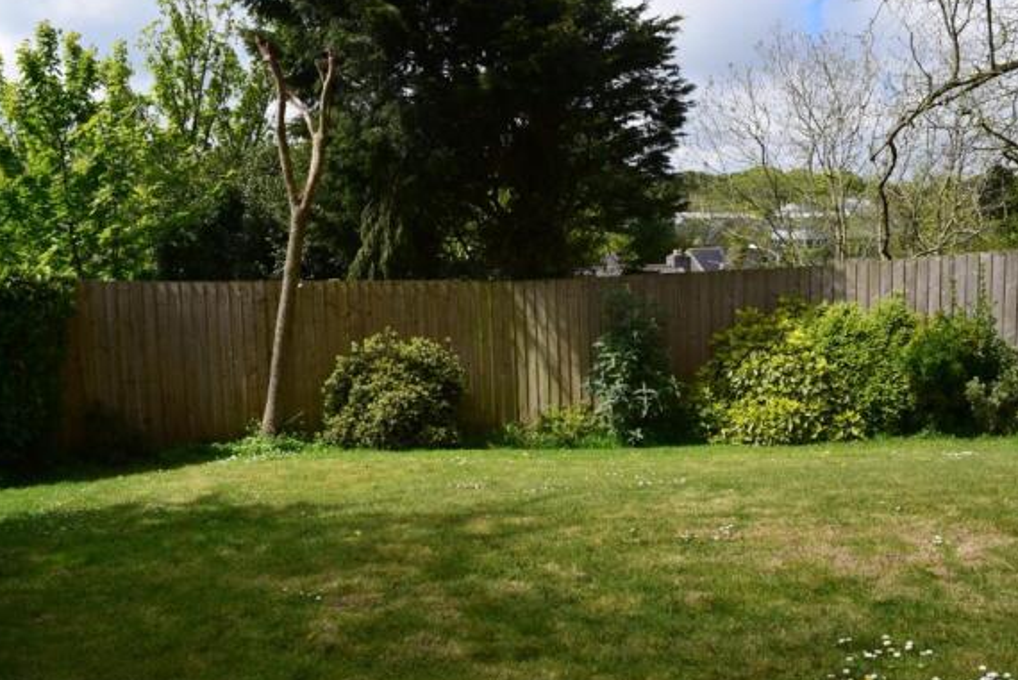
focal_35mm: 31
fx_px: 877
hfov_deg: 60.2
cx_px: 528
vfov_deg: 42.4
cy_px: 365
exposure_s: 1/400
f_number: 11
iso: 400
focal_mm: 18
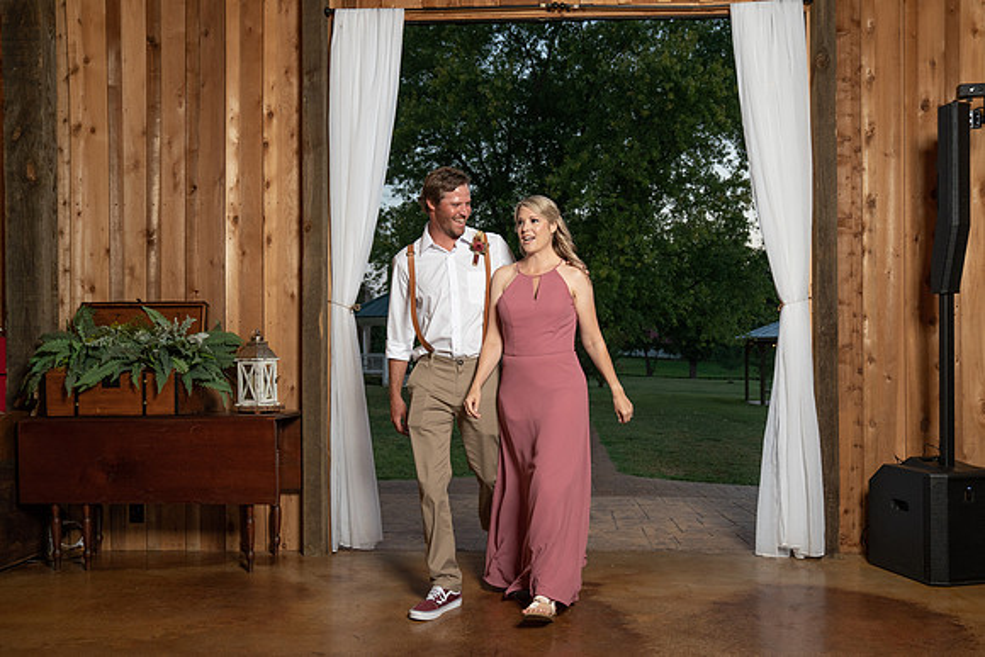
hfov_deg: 55.7
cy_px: 349
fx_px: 931
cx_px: 524
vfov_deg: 38.9
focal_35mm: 34
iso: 1000
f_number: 4
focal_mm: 32
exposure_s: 1/200
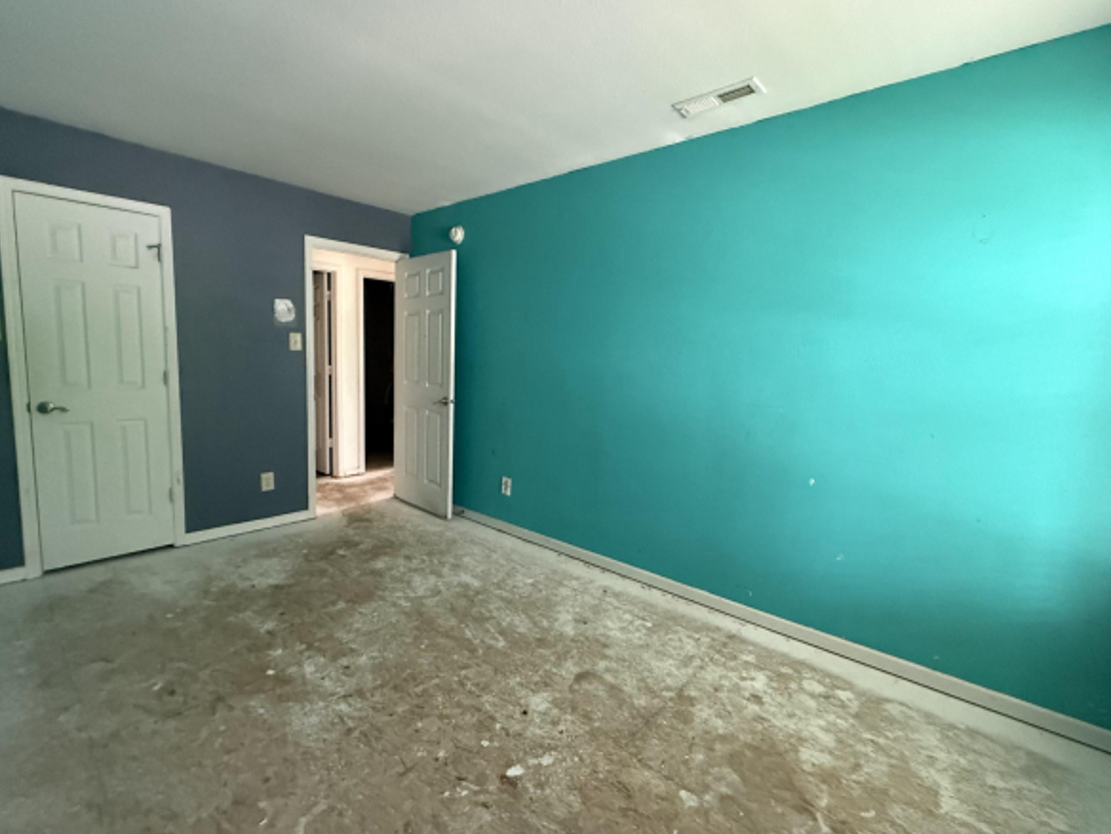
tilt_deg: -7.1
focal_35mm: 16
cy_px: 407
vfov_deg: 78.1
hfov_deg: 94.5
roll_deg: -3.7
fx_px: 514
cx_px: 537
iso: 1000
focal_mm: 2.22
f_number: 2.2
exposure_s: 1/60
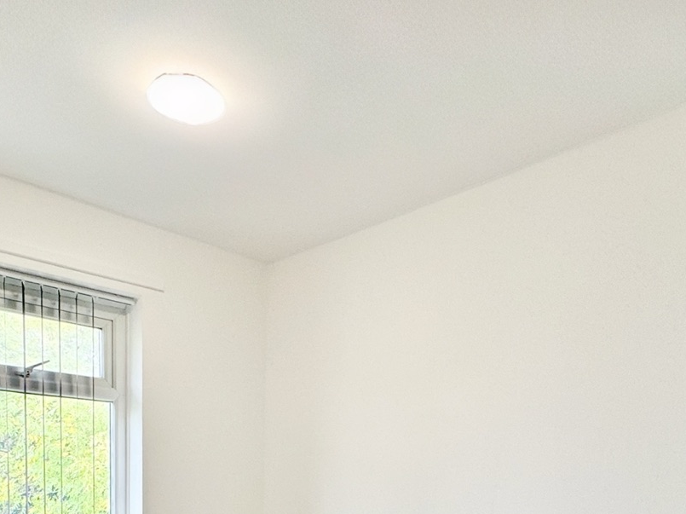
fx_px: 594
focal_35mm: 30
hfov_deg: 59.9
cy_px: 537
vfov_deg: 39.9
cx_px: 314
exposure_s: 1/100
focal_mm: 2.22
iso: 125
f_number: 2.2
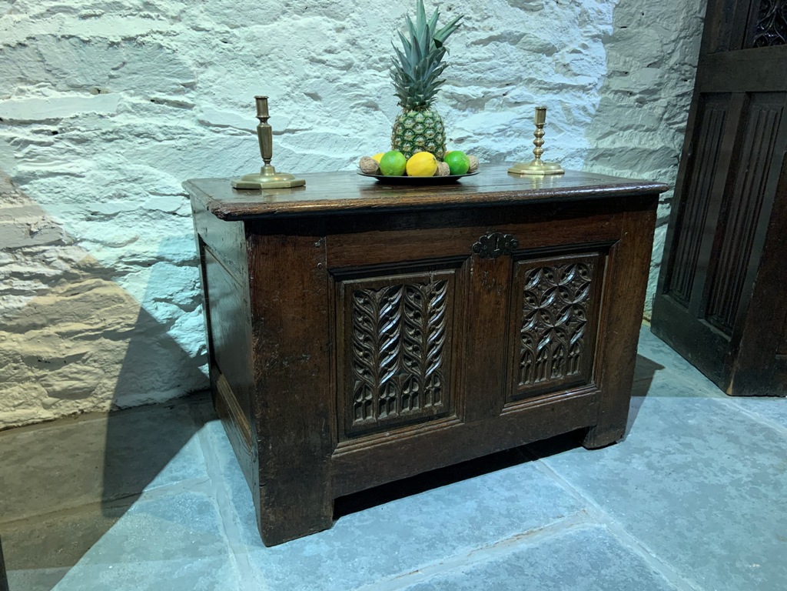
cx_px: 394
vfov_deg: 53.1
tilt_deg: -17.6
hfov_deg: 67.3
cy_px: 296
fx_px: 591
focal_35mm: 26
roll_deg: -1.3
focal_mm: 4.25
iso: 250
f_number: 1.8
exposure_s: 1/50
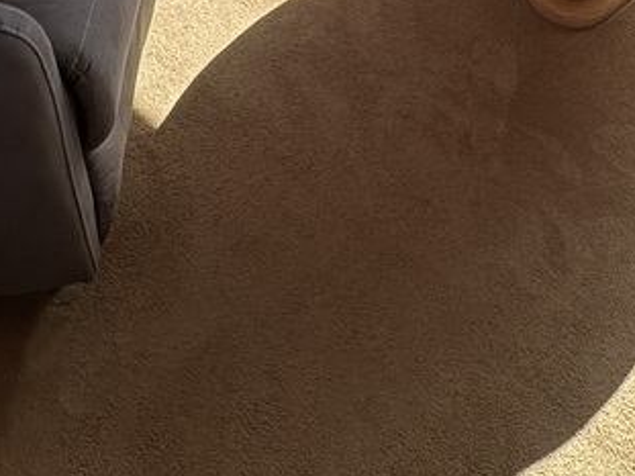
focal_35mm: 54
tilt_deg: -18.3
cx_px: 429
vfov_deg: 19.0
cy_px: -431
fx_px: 990
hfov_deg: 35.2
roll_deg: +1.5
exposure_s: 1/182
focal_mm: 2.22
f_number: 2.2
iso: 40
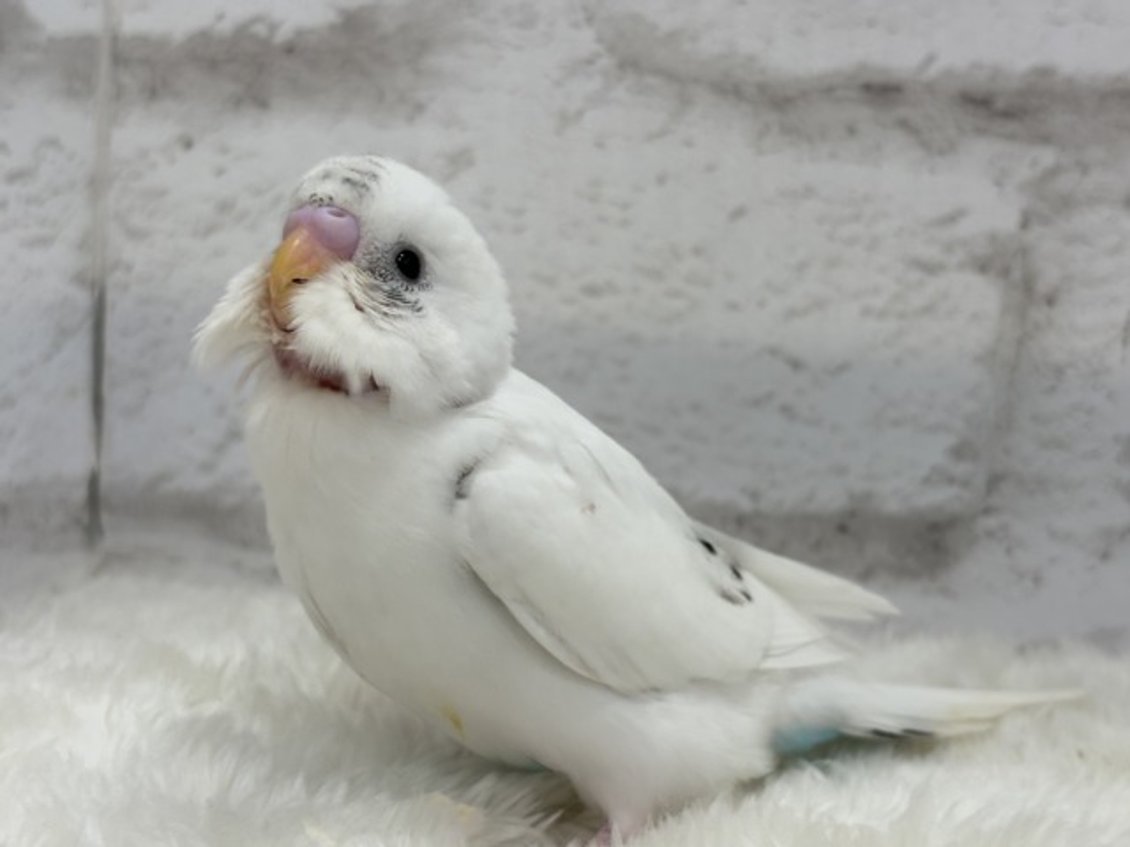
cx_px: 565
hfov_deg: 36.8
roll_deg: -2.7
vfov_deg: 28.0
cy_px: 424
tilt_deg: -7.5
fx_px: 1697
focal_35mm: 52
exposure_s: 1/100
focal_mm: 5.96
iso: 50
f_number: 1.6
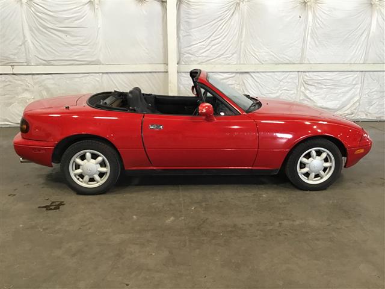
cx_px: 192
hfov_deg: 58.4
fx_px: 345
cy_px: 144
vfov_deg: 45.4
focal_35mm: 31
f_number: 2.4
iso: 64
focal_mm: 3.3
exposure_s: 1/30
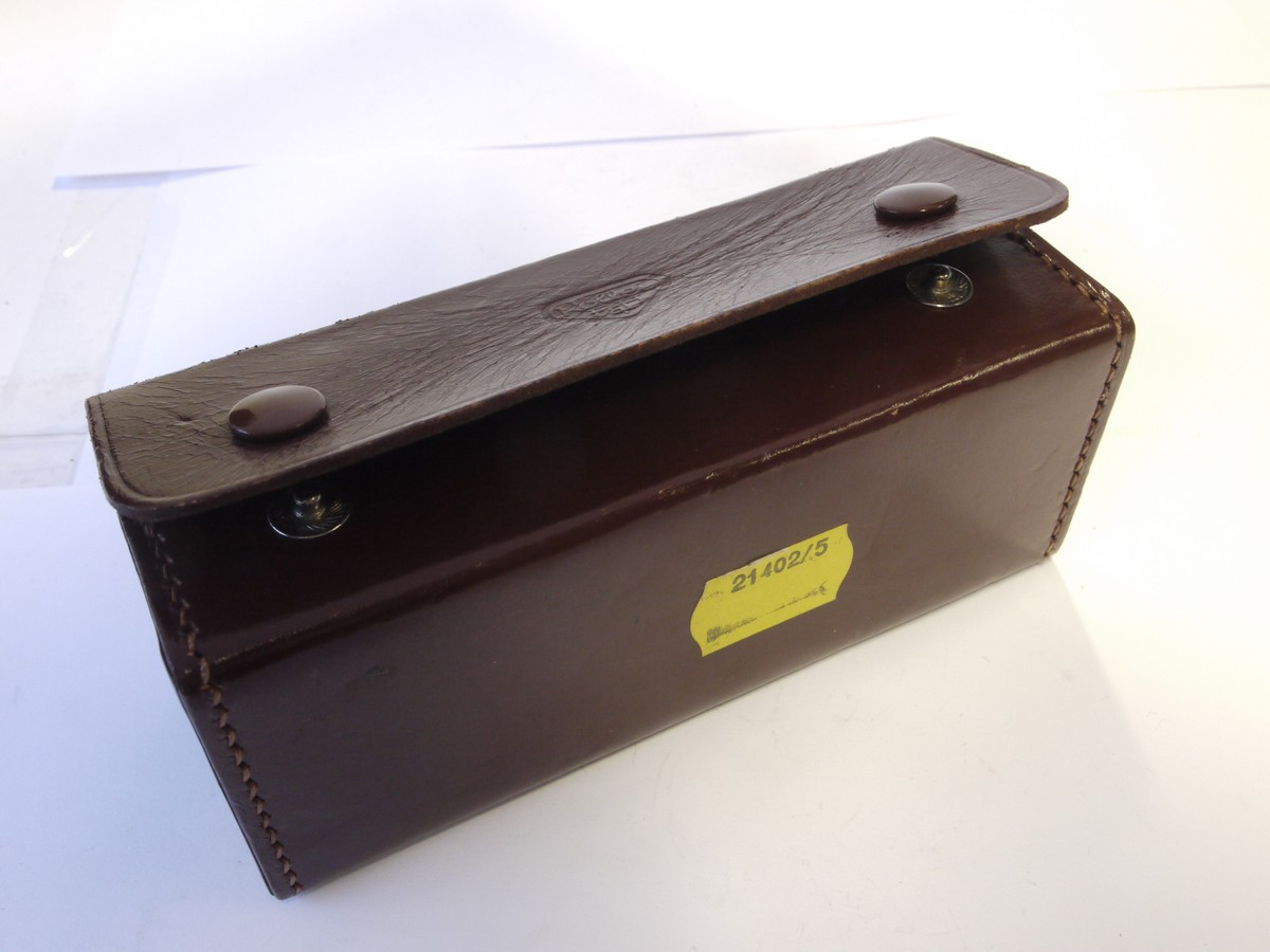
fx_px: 1321
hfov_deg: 51.4
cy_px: 476
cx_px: 635
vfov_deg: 39.7
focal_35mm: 36
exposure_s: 1/10
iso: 800
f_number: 11
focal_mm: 18
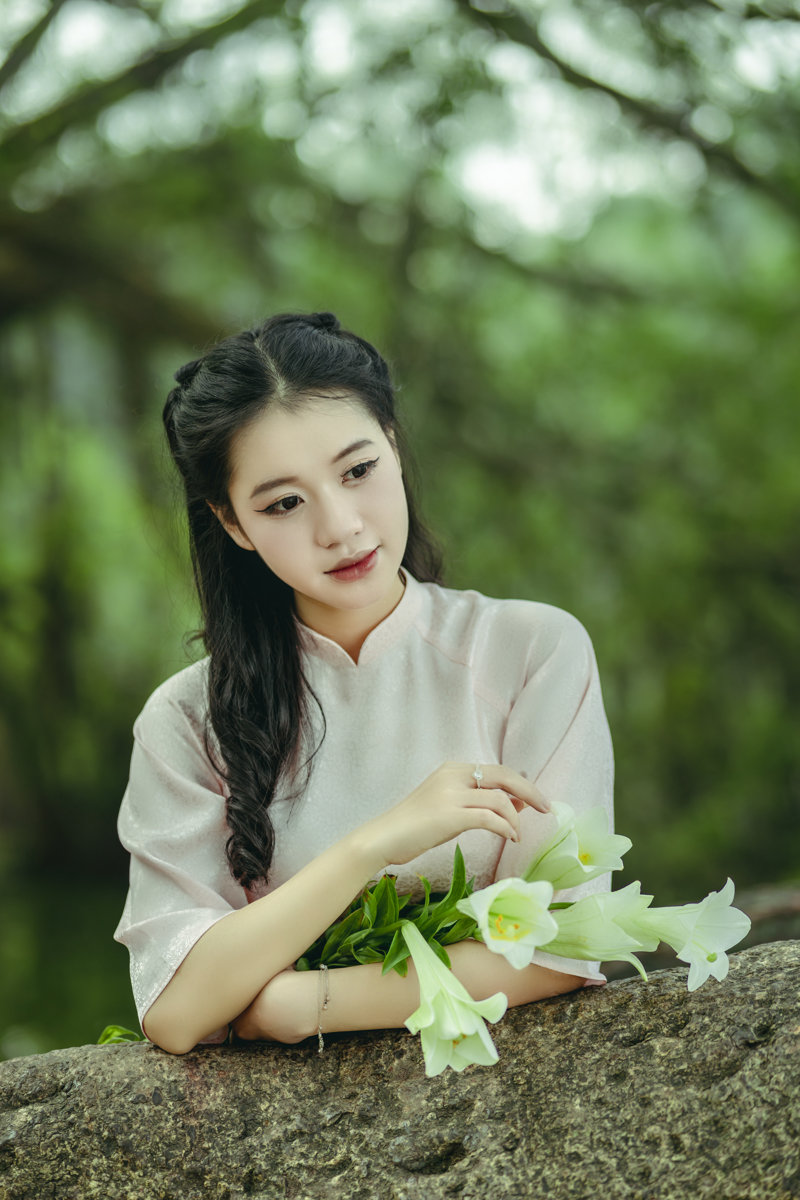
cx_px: 400
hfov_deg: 16.1
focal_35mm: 85
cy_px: 600
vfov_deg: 23.9
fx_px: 2833
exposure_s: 1/640
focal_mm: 85
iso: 100
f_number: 1.8
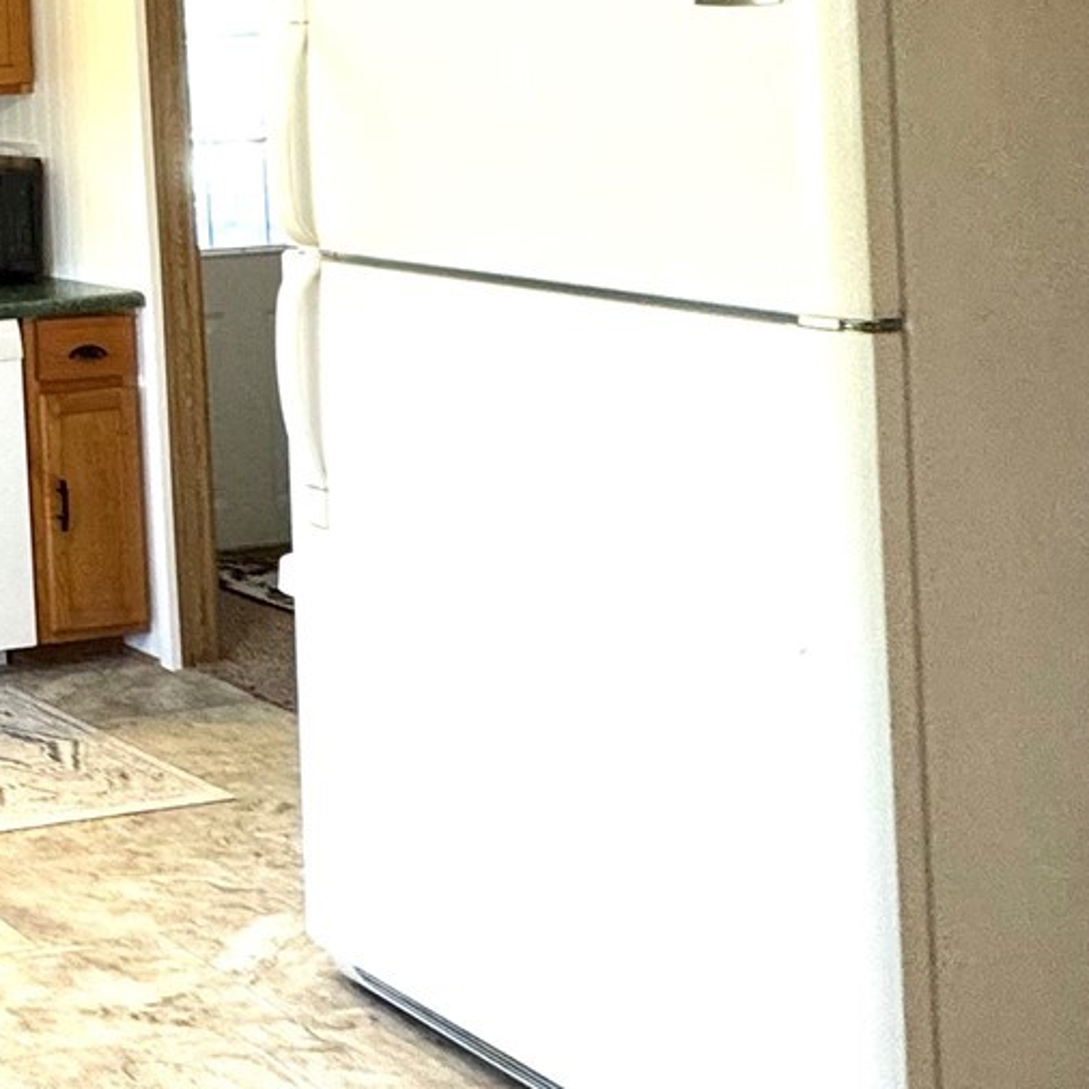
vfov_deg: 33.3
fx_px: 1673
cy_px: 22
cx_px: -945
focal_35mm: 47
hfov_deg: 21.1
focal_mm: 2.22
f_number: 2.2
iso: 160
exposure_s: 1/60
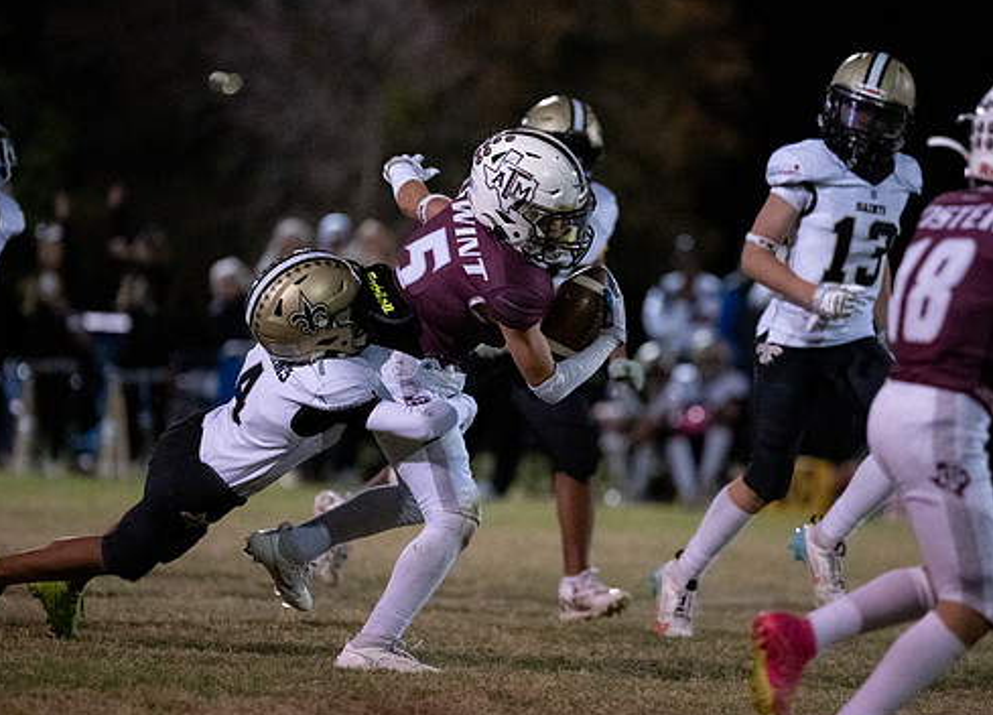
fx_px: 8992
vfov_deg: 4.6
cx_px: 545
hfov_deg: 6.3
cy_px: 386
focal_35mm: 318
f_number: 2.8
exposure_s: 1/1000
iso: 12800
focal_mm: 200
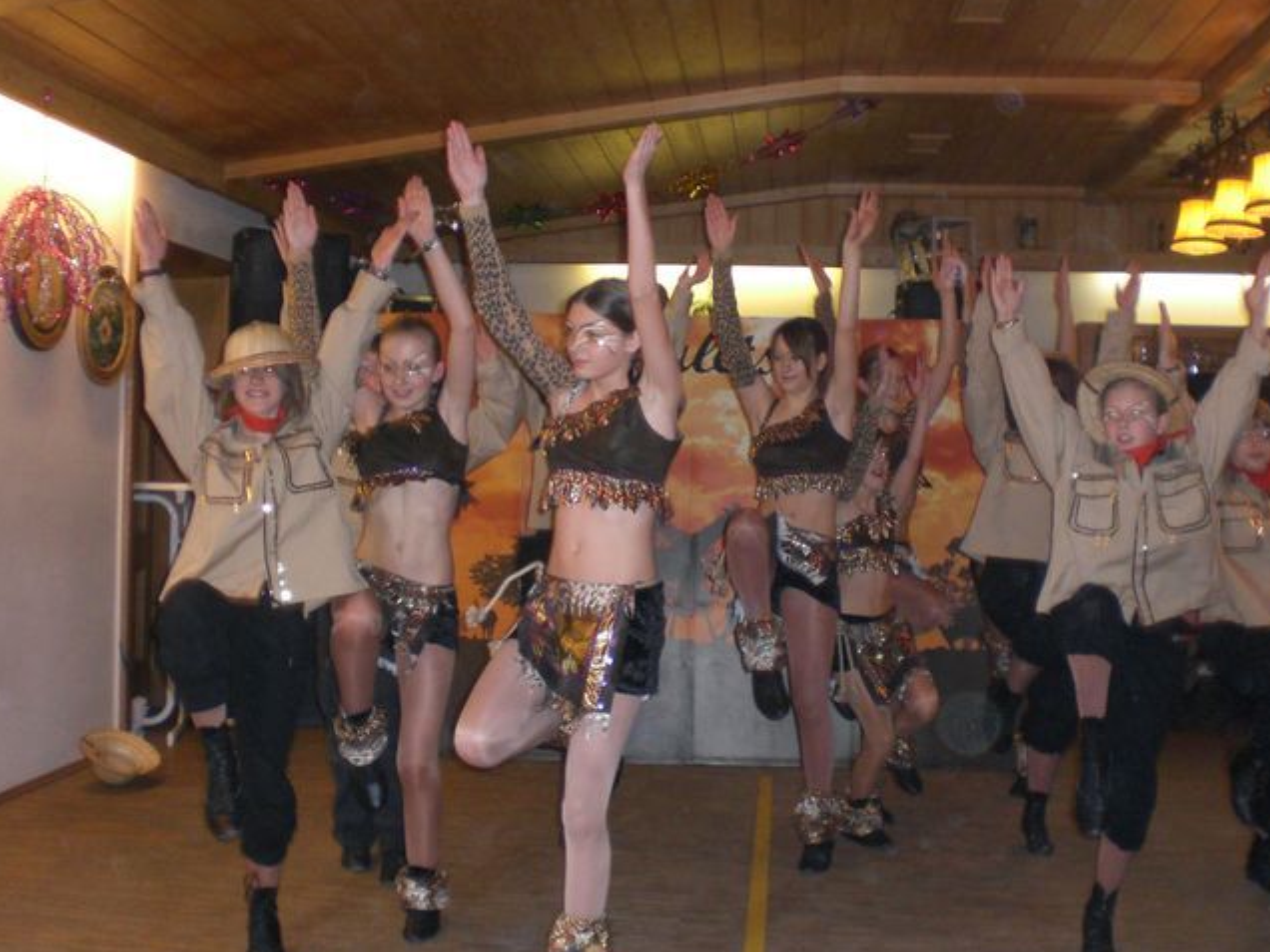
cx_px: 645
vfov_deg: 33.6
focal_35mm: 43
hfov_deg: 43.8
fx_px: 1578
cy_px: 427
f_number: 3.1
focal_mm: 6.3
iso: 200
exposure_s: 1/60
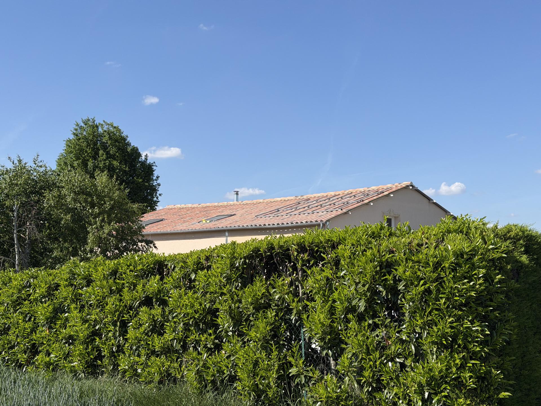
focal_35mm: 48
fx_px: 750
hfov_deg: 39.7
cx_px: 270
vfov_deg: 30.3
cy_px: 203
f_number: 1.78
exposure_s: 1/4878
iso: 64
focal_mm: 6.76
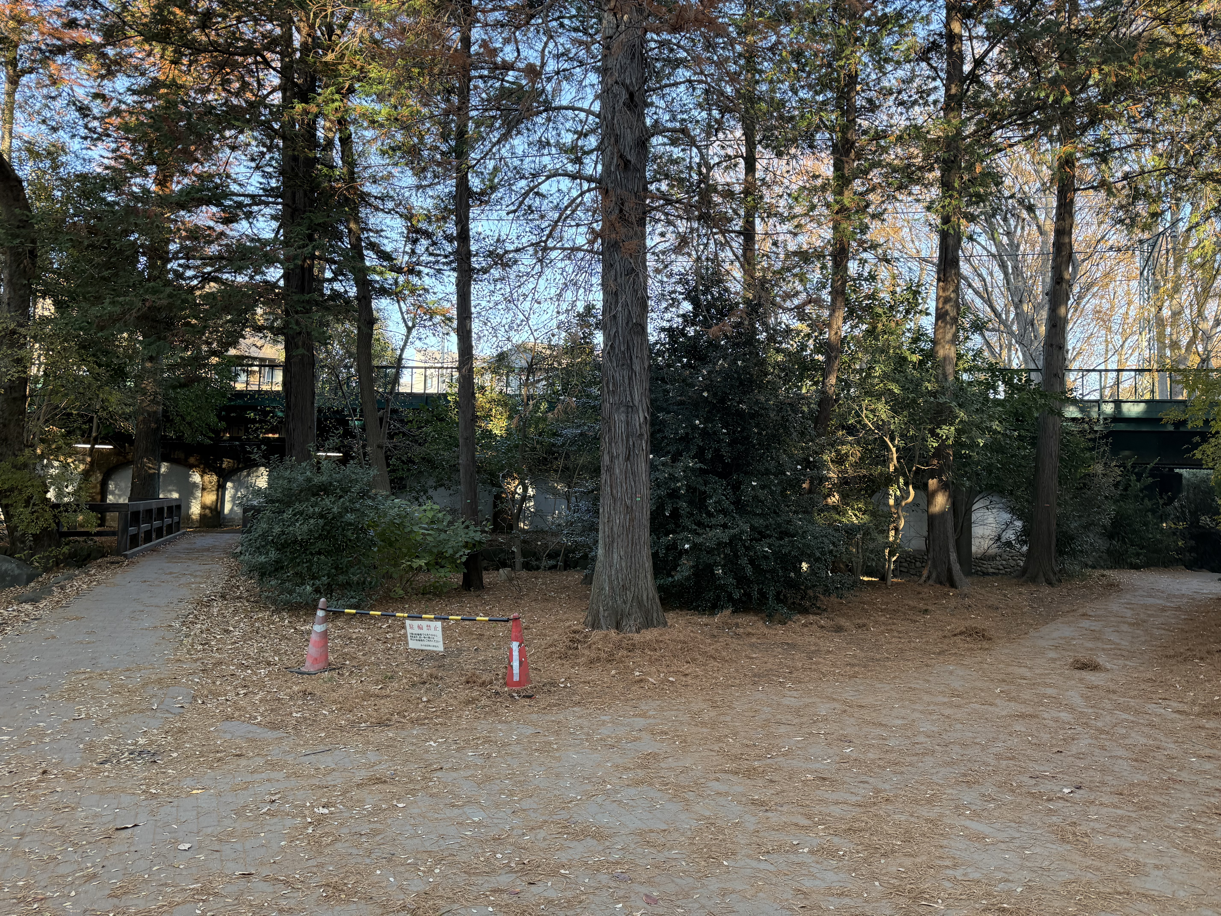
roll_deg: -0.9
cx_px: 610
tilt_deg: +3.2
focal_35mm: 24
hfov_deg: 71.6
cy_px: 458
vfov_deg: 56.8
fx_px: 847
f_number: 1.78
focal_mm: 6.76
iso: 160
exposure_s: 1/234
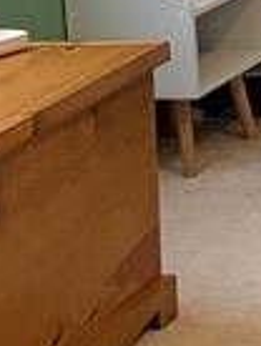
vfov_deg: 10.7
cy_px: -188
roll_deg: +0.2
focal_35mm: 178
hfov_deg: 6.9
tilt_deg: -7.6
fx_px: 1784
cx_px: 944
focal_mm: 6.76
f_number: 1.78
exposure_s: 1/60
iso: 500
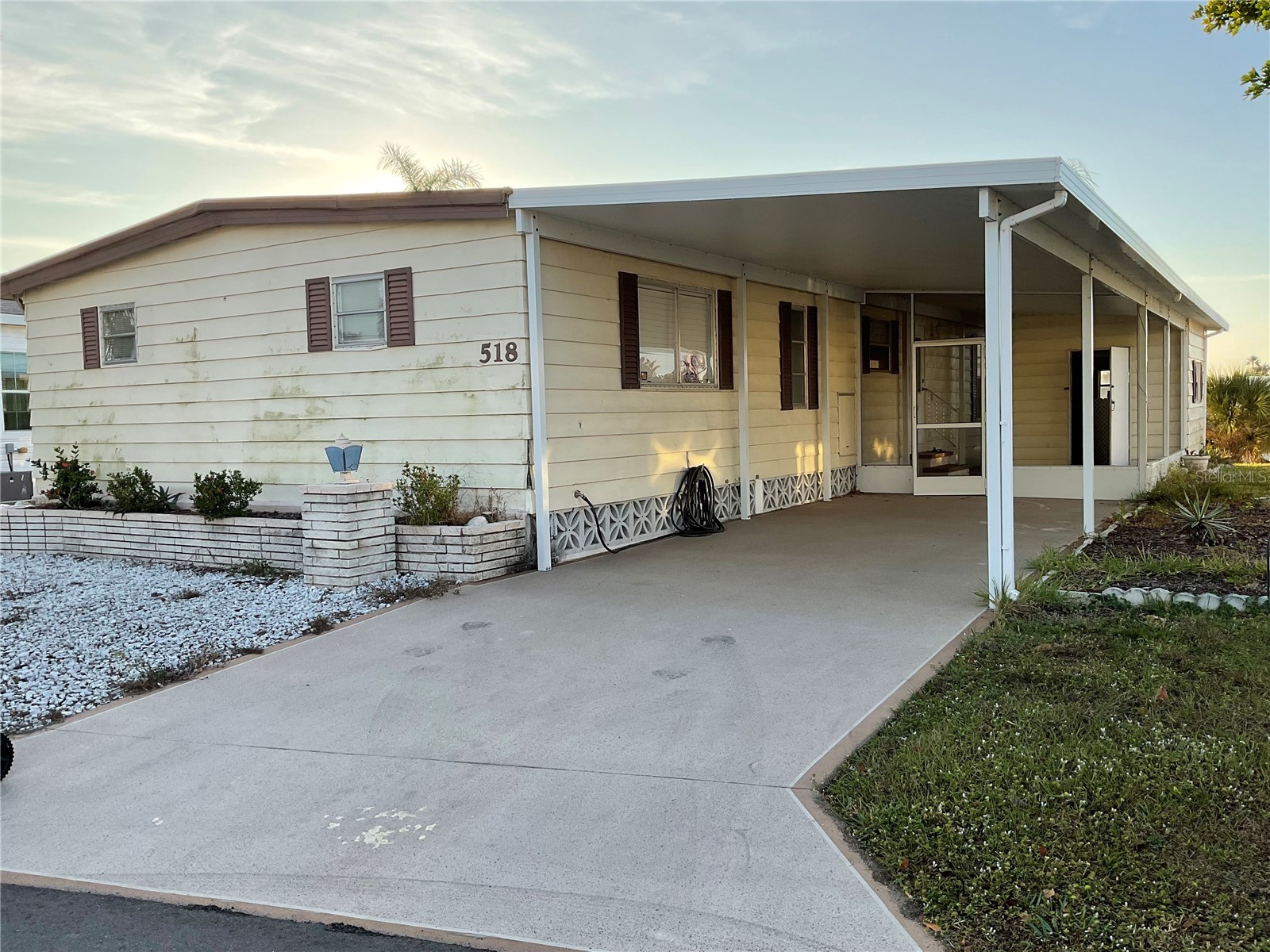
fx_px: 1064
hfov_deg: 61.7
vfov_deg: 48.2
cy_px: 476
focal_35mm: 29
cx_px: 635
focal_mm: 3
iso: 16
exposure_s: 1/599
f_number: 1.8
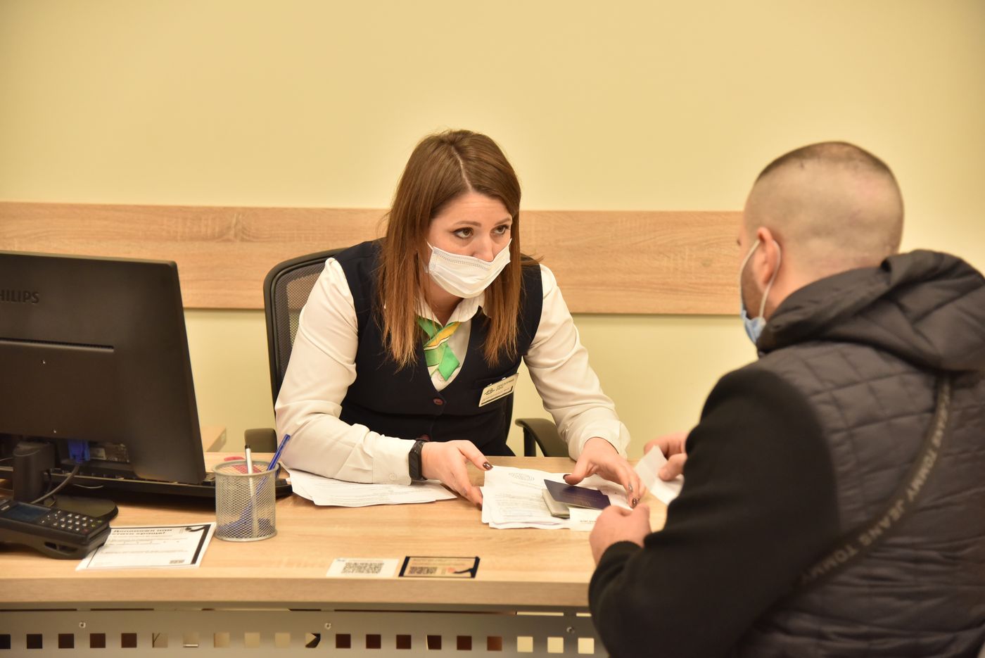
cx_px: 492
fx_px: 2135
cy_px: 329
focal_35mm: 78
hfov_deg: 26.0
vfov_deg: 17.5
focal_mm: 78
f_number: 4
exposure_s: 1/320
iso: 2500
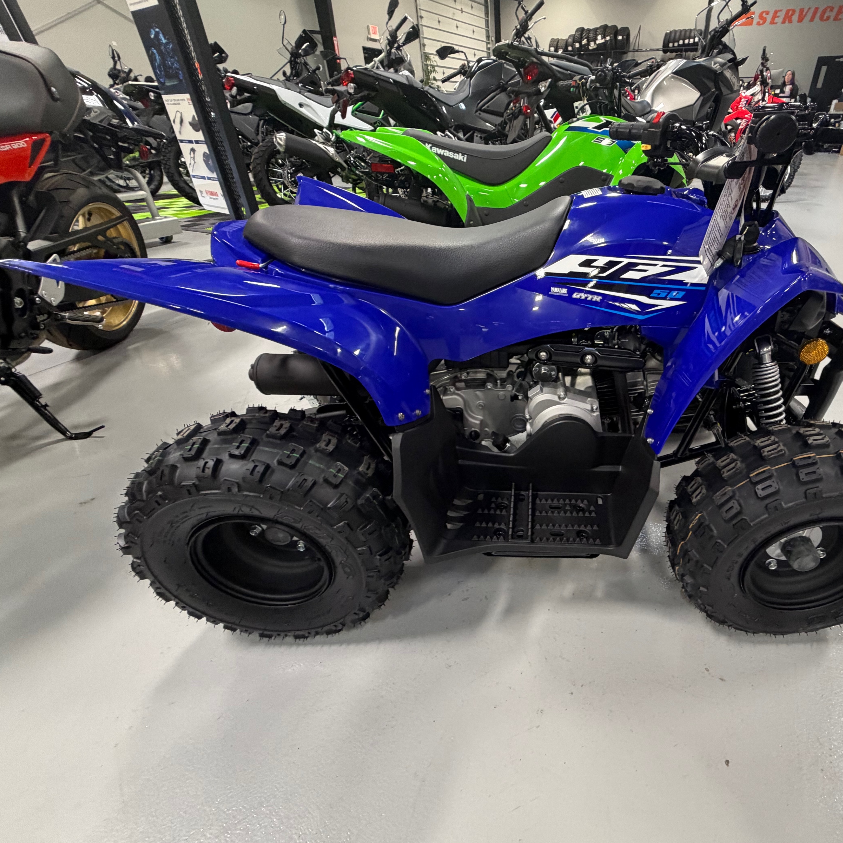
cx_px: 536
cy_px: 420
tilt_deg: -34.0
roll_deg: +0.4
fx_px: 468
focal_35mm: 17
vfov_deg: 84.0
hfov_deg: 82.1
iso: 320
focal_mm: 2.22
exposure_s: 1/60
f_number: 2.2
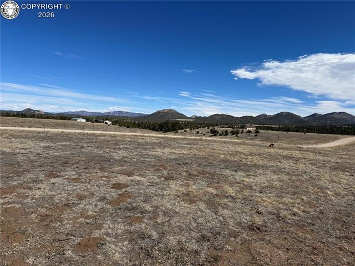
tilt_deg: -2.5
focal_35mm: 24
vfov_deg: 56.8
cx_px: 178
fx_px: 246
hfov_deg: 71.6
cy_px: 133
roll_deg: -4.1
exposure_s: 1/7092
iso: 80
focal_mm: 6.76
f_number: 1.78
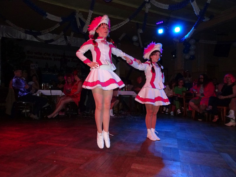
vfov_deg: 56.8
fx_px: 164
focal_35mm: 24
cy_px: 88
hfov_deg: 71.6
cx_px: 118
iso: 800
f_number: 3.5
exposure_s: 1/400
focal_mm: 4.1
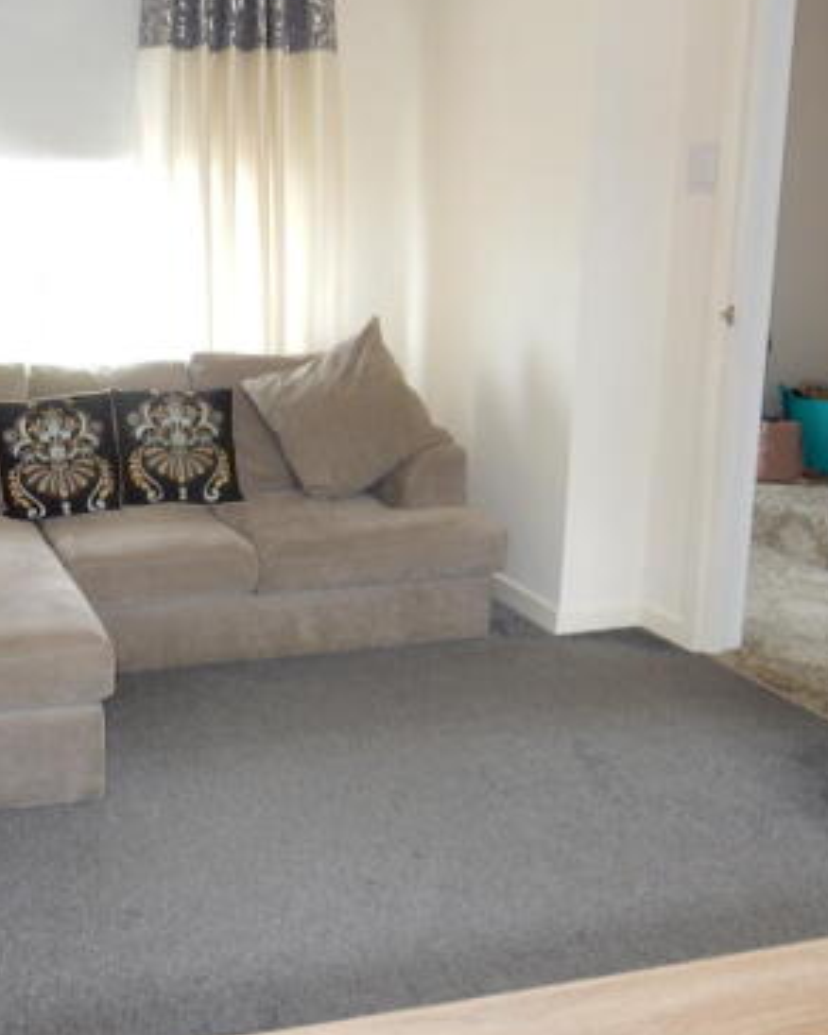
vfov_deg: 46.7
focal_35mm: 39
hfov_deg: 37.0
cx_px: 177
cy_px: 438
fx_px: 1195
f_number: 3.7
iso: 220
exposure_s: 1/30
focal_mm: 4.5
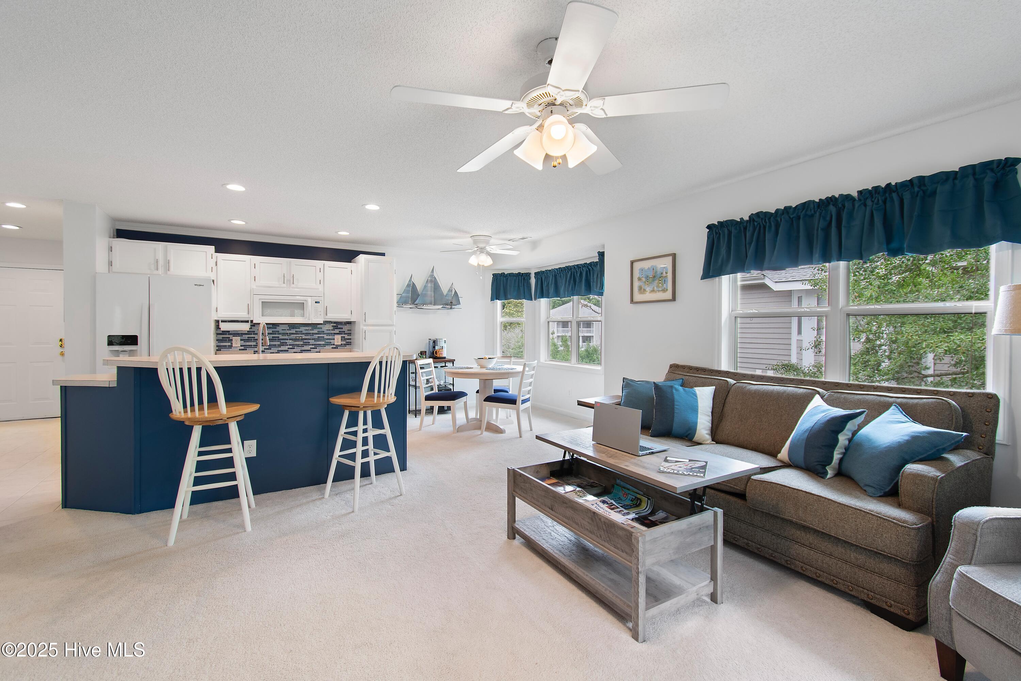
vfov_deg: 77.3
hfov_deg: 100.4
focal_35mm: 15
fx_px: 425
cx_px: 510
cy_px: 340
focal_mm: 10
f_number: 4.5
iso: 100
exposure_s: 1/5
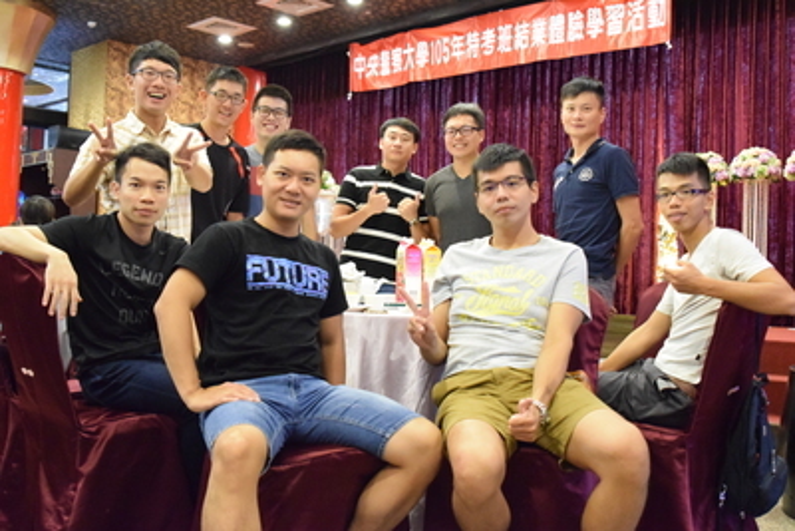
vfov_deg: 33.0
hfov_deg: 47.9
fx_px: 895
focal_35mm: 40
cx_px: 398
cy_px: 266
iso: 9000
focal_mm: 27
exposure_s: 1/80
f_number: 4.5
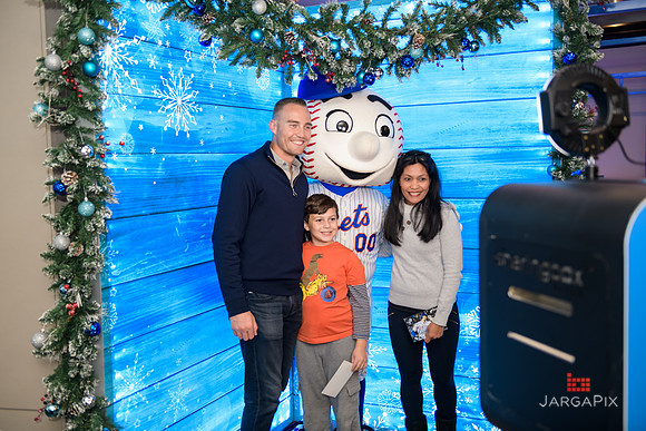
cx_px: 323
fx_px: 646
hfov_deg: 53.1
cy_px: 216
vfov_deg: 36.9
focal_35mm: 36
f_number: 3.2
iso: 400
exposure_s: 1/125
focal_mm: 36
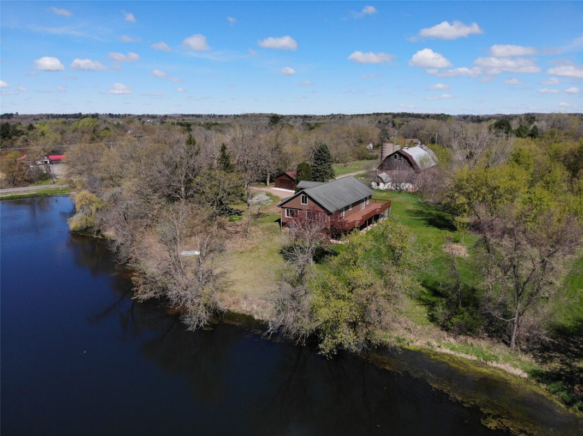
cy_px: 218
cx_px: 292
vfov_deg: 56.8
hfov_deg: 71.6
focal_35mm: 24
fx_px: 404
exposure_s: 1/1504
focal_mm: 4.5
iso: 100
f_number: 2.8
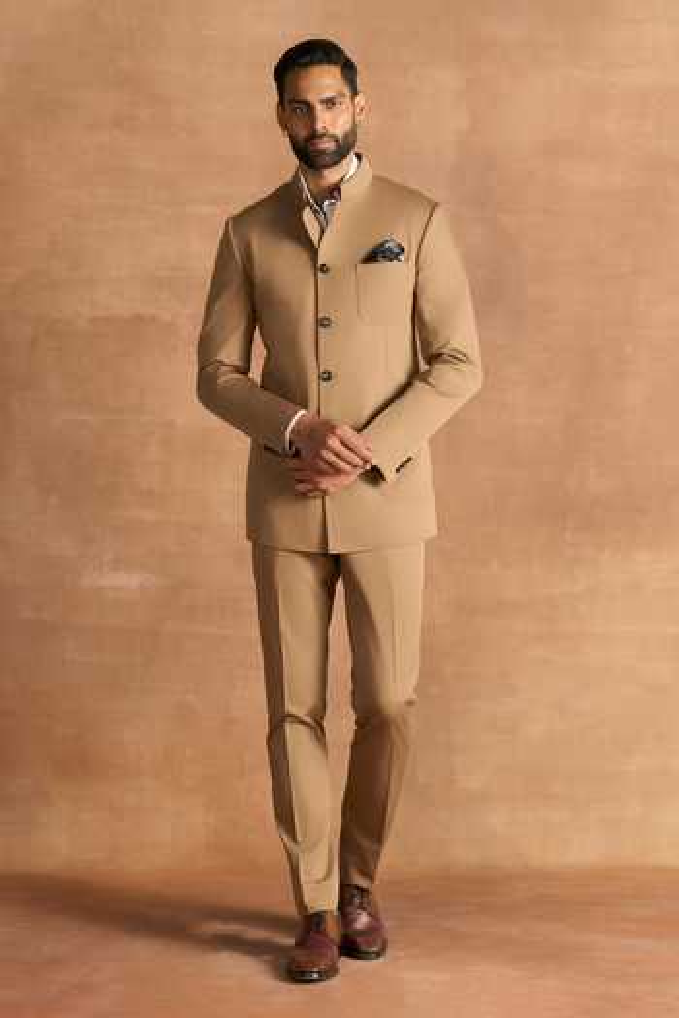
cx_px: 340
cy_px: 509
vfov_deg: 28.8
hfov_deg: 19.5
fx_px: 1980
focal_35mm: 70
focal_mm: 70
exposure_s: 1/160
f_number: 5
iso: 125
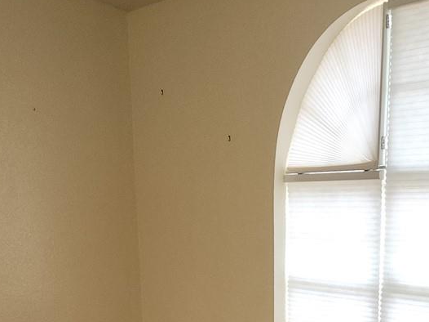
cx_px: 210
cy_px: 428
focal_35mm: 70
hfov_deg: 27.8
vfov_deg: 19.3
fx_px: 867
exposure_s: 1/60
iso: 80
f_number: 1.8
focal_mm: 5.4
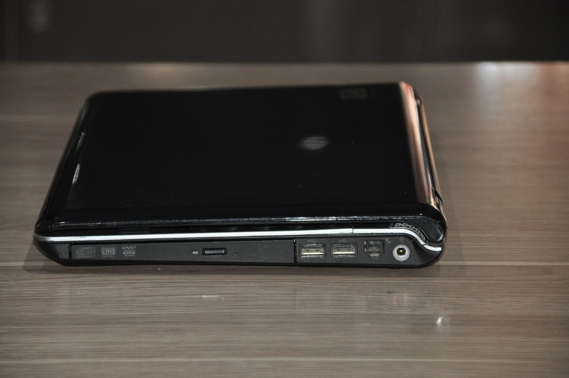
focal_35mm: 158
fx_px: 2486
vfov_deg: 8.7
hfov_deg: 13.1
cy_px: 189
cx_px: 284
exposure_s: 1/60
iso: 800
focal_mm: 105
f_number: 5.6
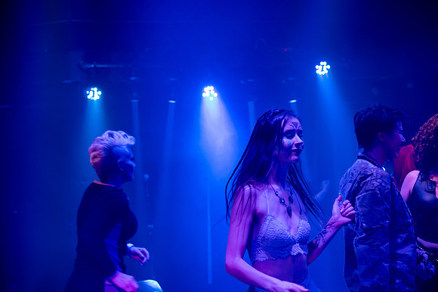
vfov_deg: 20.6
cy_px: 146
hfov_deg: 30.5
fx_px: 803
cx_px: 219
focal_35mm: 66
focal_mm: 66
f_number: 4
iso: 4000
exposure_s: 1/160
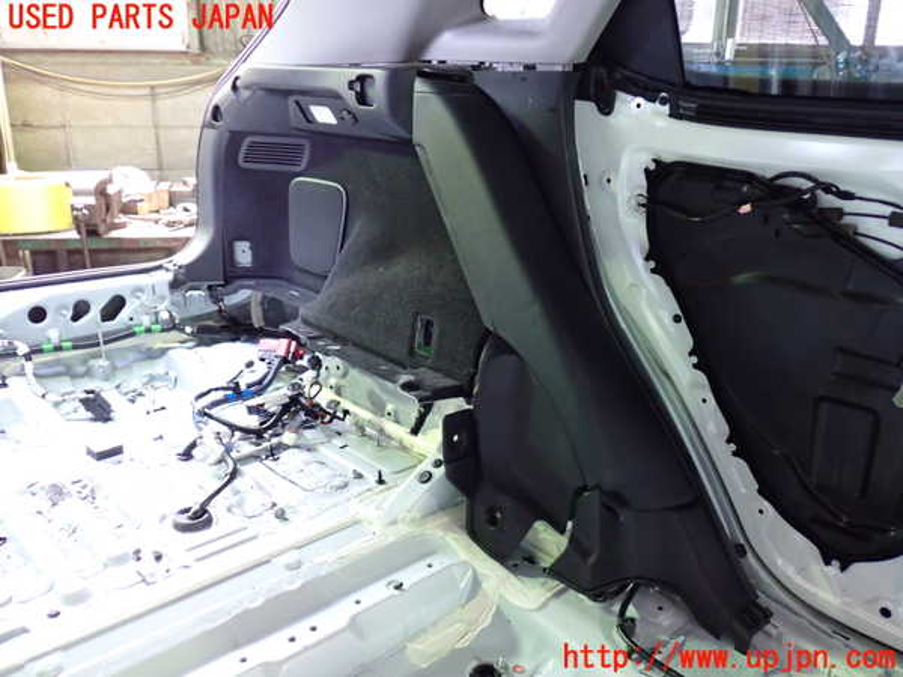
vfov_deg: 46.8
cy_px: 338
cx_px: 452
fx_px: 783
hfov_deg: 60.0
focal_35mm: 30
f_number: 2.3
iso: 800
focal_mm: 5.4
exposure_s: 1/30
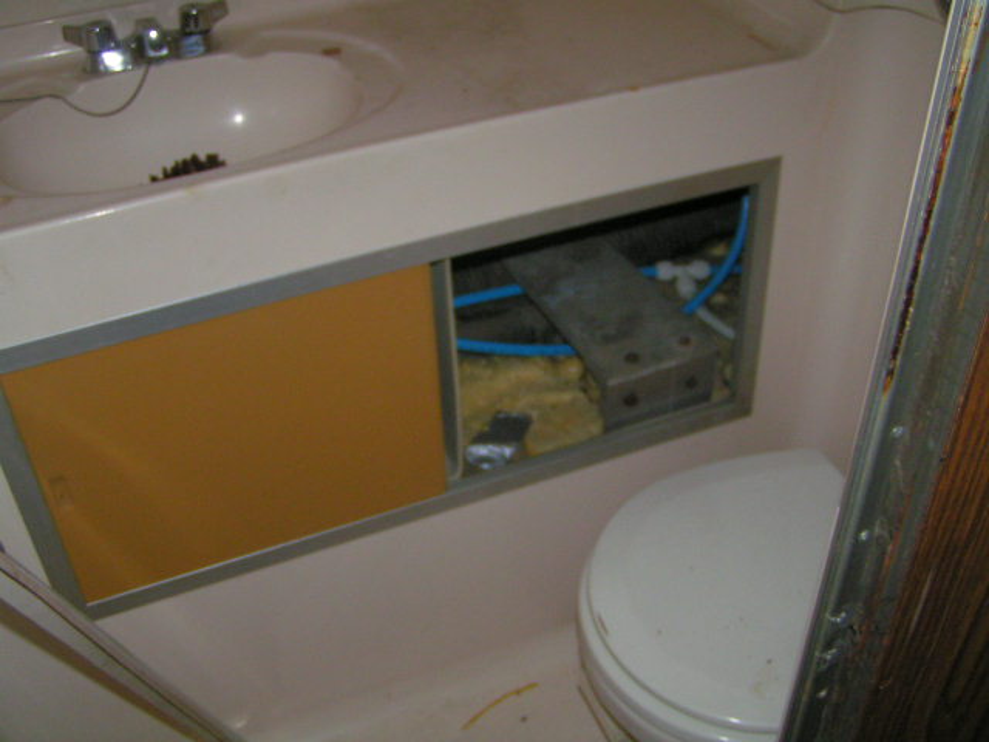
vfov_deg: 37.7
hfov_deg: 49.0
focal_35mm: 38
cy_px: 371
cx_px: 494
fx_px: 1086
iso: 200
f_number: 2.8
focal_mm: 5.8
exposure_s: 1/40
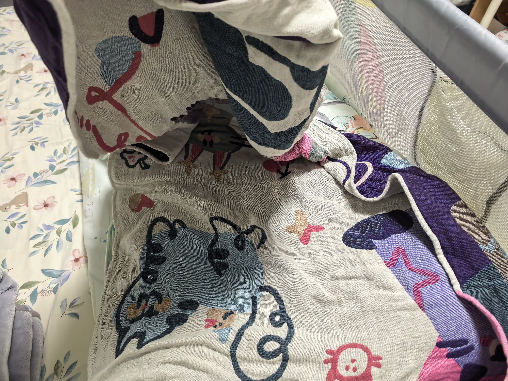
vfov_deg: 56.8
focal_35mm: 24
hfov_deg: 71.6
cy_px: 190
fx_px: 352
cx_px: 254
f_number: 2
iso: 320
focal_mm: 5.75
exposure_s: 1/50
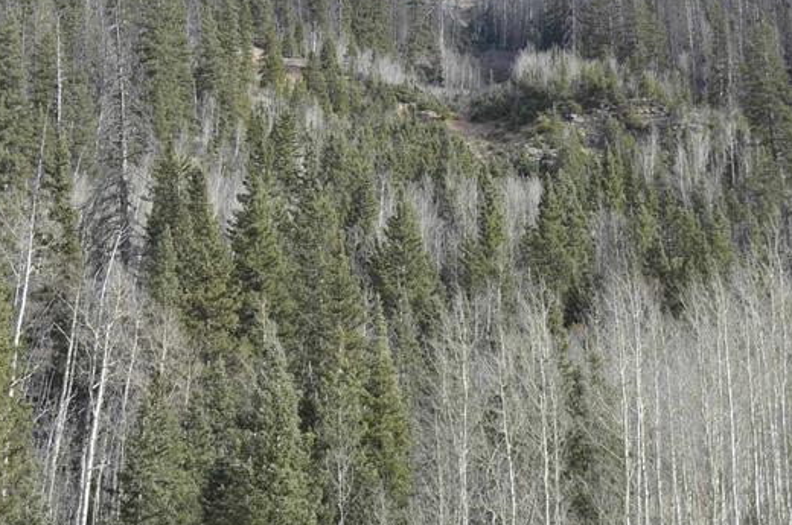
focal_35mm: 124
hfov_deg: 16.5
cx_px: 227
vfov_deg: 11.0
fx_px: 2724
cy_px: 282
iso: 100
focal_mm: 42
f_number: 6.3
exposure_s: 1/160
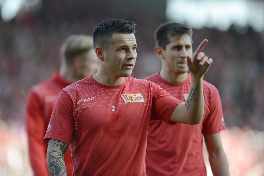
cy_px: 88
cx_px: 132
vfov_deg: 4.6
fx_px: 2200
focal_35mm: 300
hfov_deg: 6.9
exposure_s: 1/800
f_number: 2.8
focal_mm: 300
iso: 200
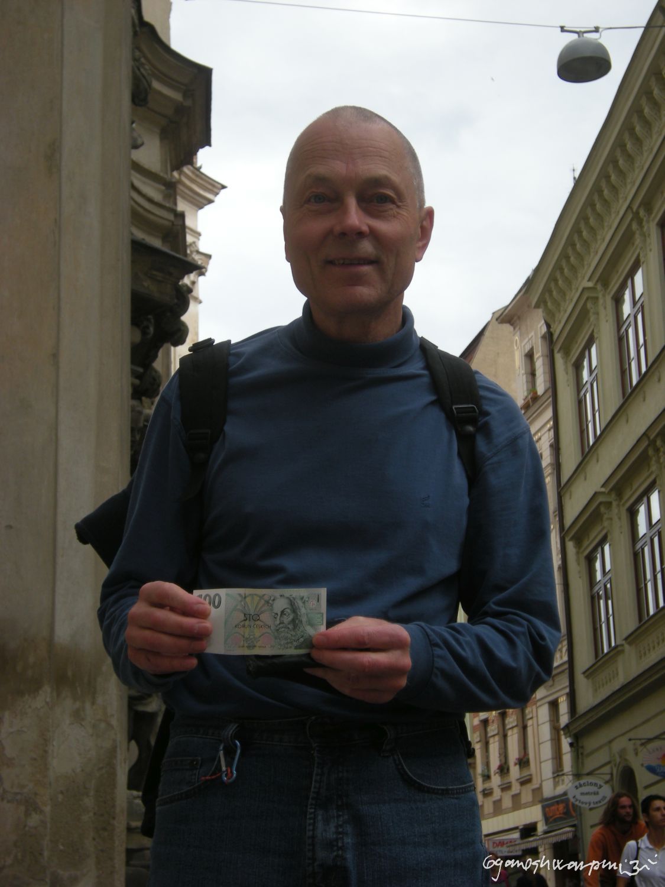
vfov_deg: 28.2
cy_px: 444
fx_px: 1767
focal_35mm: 69
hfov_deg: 21.3
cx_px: 332
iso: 64
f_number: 4.4
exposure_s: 1/128
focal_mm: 11.5
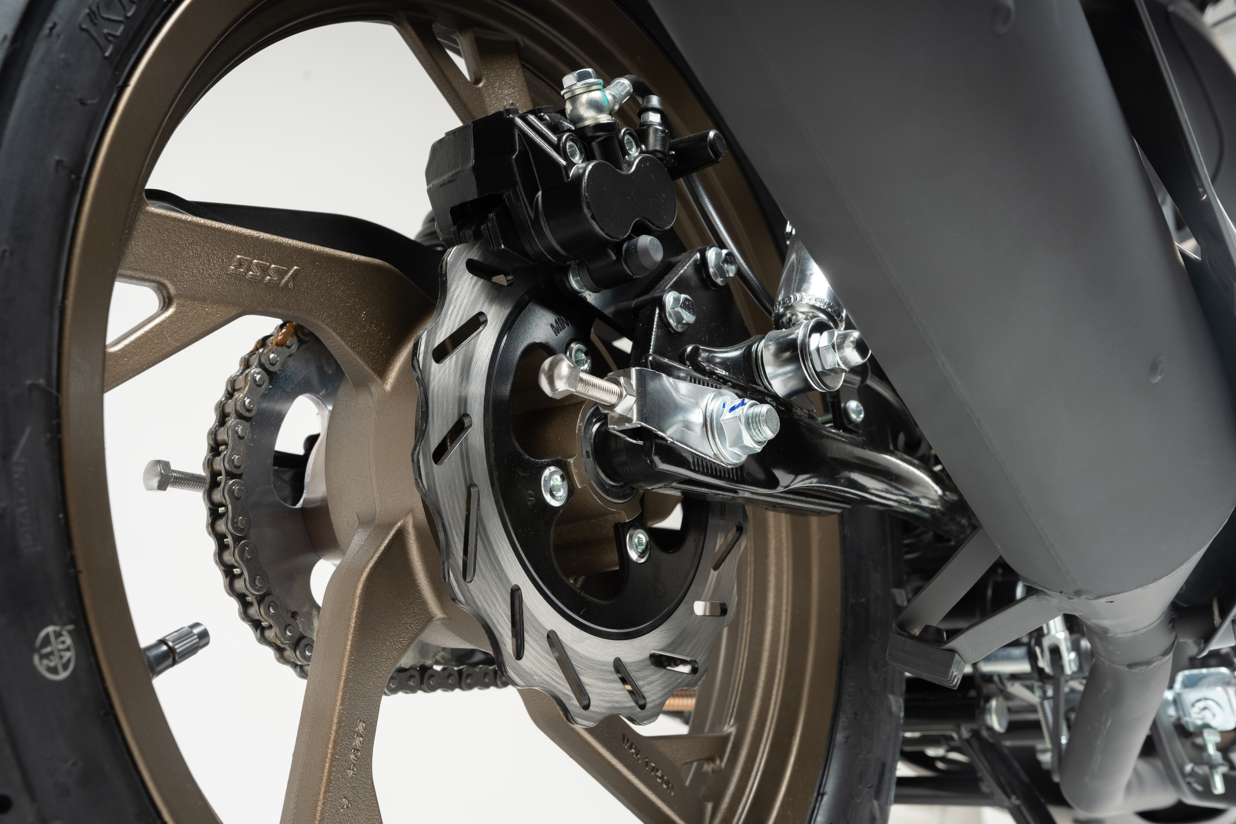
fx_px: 1305
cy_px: 412
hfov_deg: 50.7
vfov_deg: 35.1
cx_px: 618
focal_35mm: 38
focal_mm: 38
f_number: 10
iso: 160
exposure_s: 1/160
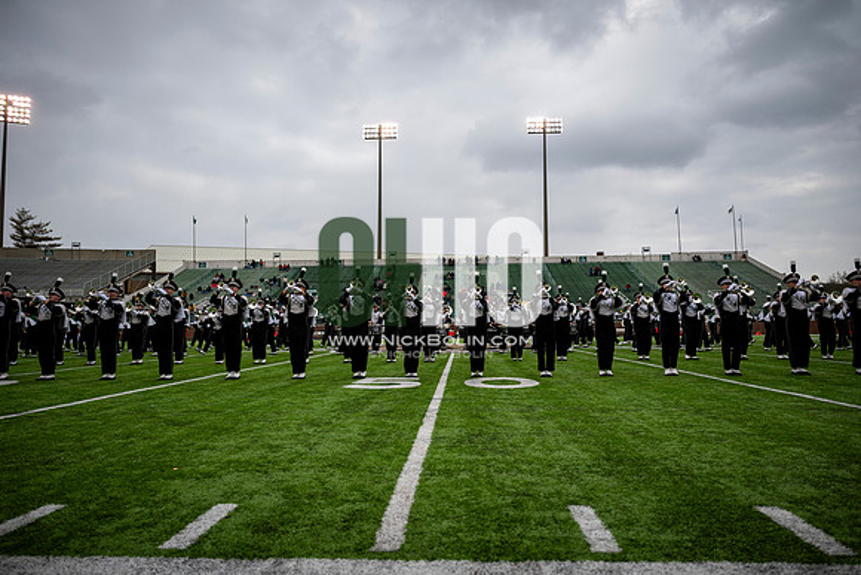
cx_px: 430
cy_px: 288
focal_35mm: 25
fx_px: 598
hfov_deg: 71.5
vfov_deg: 51.3
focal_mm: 25
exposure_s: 1/500
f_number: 2.8
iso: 50
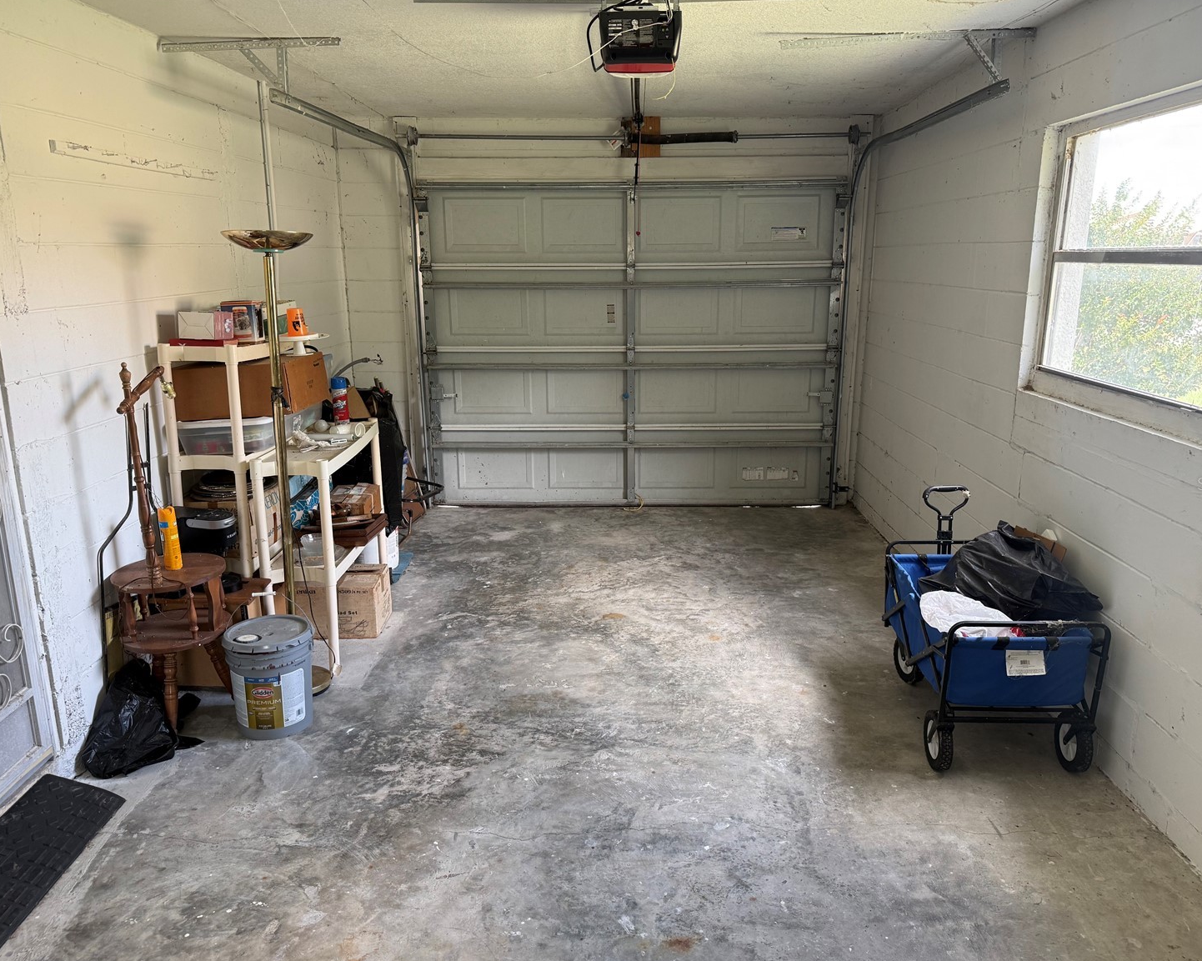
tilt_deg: -13.4
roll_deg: -0.2
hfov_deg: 66.0
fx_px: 925
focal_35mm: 26
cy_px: 483
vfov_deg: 54.9
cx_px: 609
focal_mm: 6.76
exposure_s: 1/121
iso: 160
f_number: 1.78
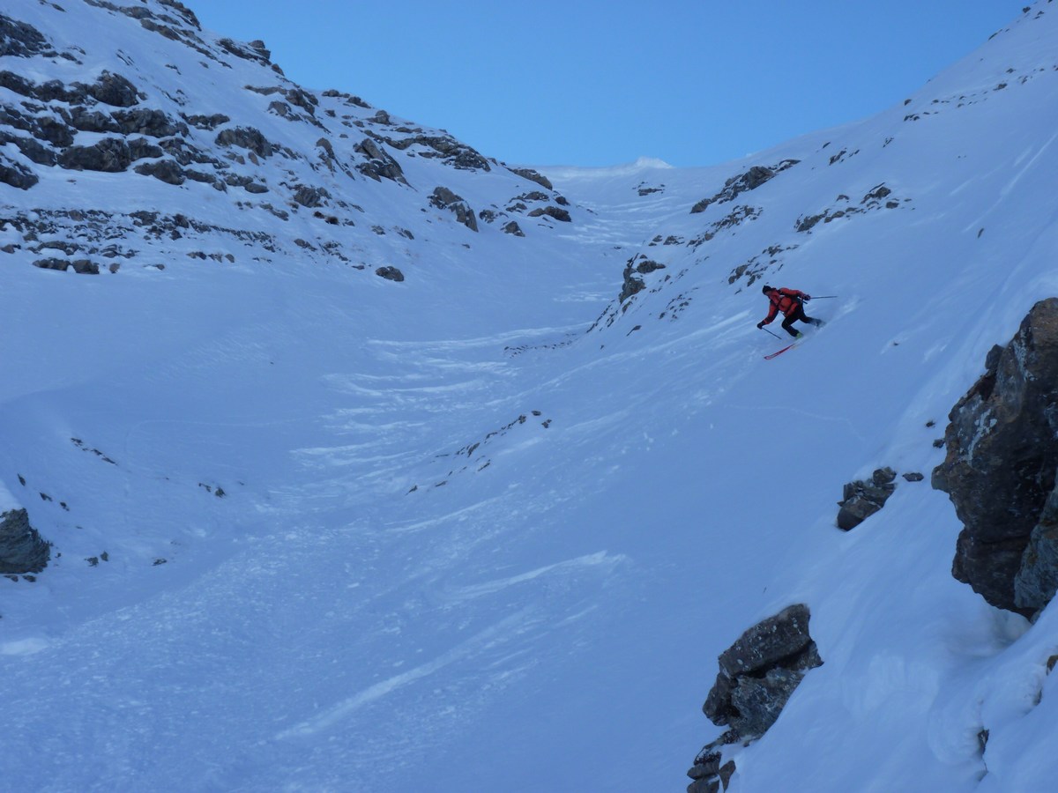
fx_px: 1864
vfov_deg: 24.0
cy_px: 396
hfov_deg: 31.7
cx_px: 529
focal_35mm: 61
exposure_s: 1/400
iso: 80
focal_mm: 10.8
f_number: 5.6
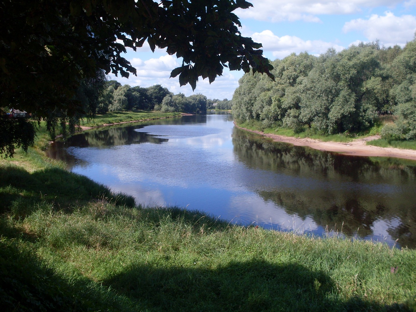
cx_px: 208
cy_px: 156
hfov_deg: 49.0
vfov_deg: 37.7
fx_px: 457
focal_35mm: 38
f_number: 8.4
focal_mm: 6.3
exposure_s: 1/180
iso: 80
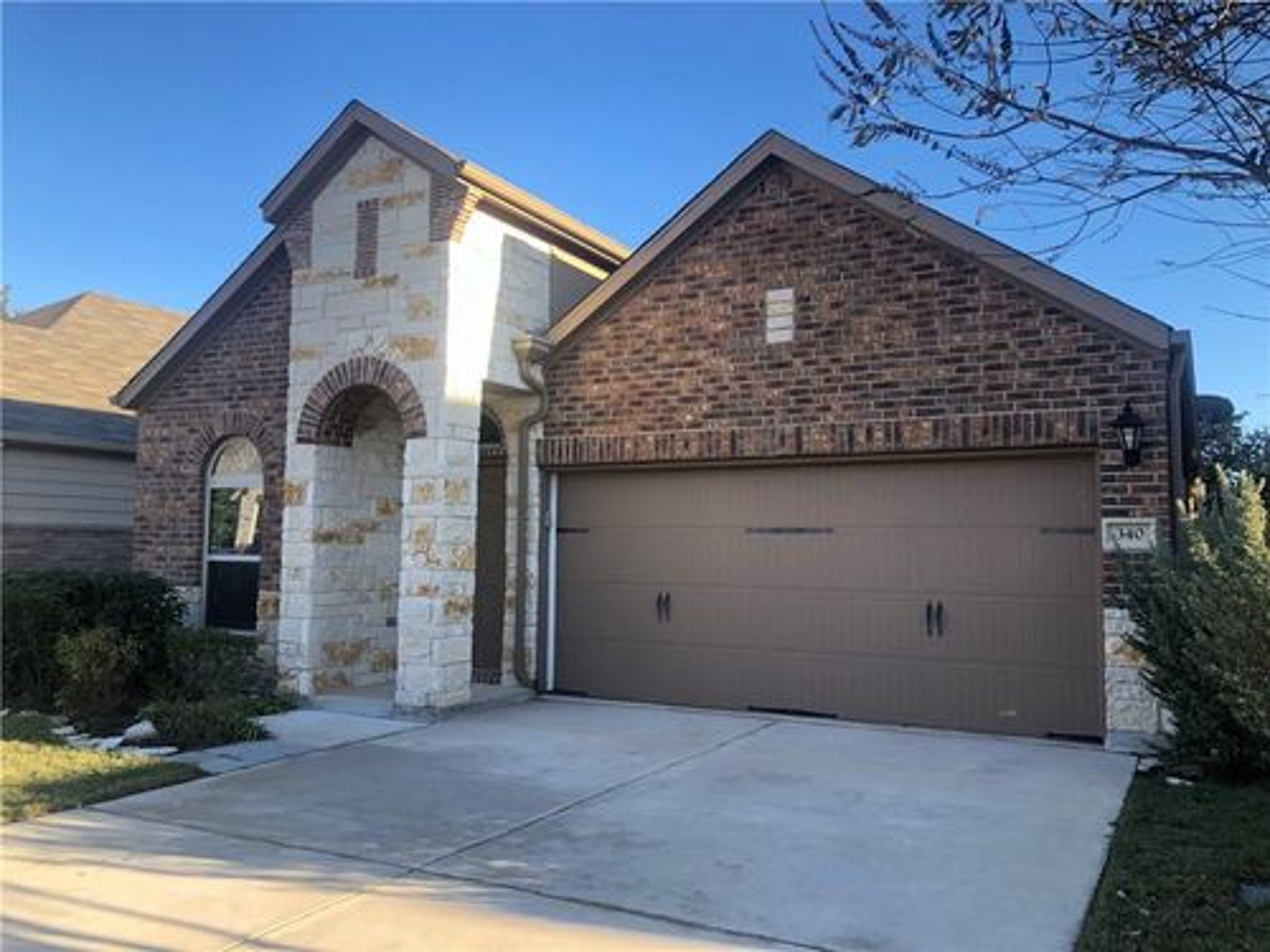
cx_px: 635
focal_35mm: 28
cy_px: 476
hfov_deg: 63.4
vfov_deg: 49.7
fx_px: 1027
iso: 20
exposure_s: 1/182
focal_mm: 4
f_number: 1.8
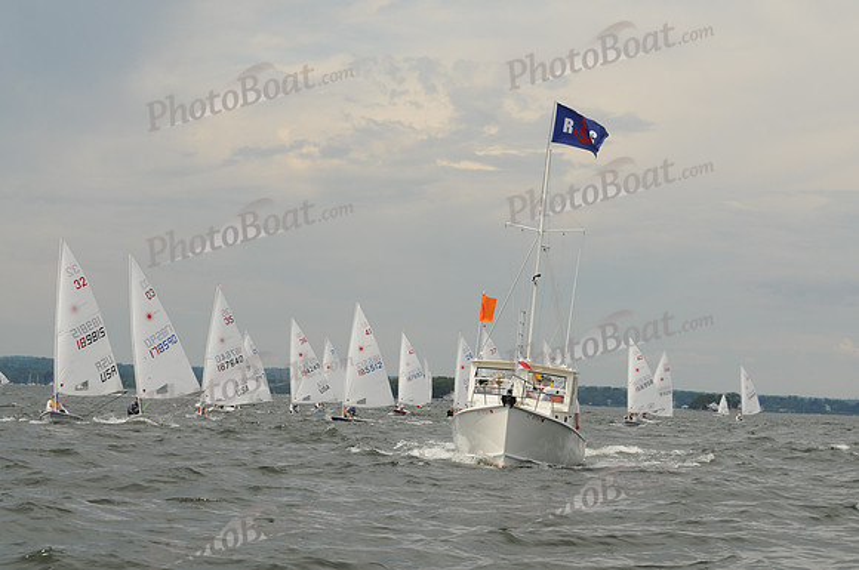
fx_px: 2502
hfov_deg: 19.5
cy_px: 285
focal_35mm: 105
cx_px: 430
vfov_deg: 13.0
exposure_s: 1/800
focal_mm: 70
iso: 200
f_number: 6.3
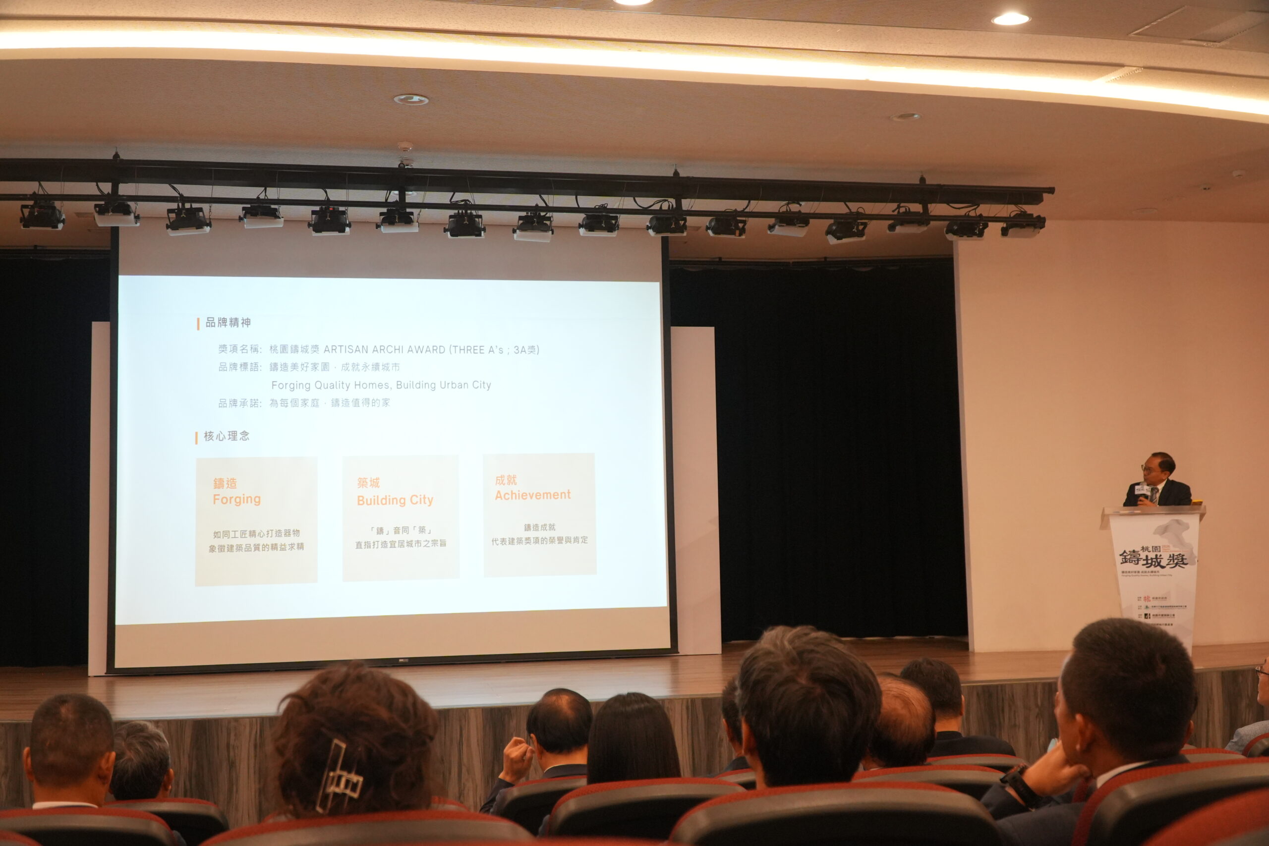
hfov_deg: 55.1
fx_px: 1216
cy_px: 423
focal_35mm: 34
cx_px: 634
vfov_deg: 38.4
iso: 2000
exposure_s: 1/160
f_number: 4
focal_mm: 23
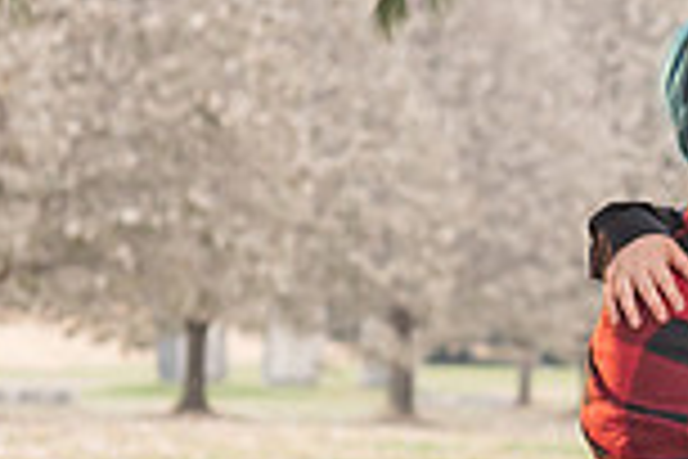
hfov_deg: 6.3
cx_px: 953
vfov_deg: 4.2
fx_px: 6192
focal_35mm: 324
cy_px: 421
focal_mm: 85
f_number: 5
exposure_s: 1/200
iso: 640
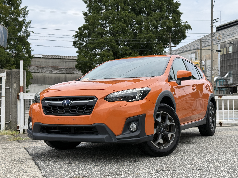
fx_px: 330
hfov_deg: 39.7
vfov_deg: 30.3
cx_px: 119
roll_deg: -0.2
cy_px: 89
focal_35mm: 48
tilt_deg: +2.2
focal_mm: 6.76
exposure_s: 1/3378
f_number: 1.78
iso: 80
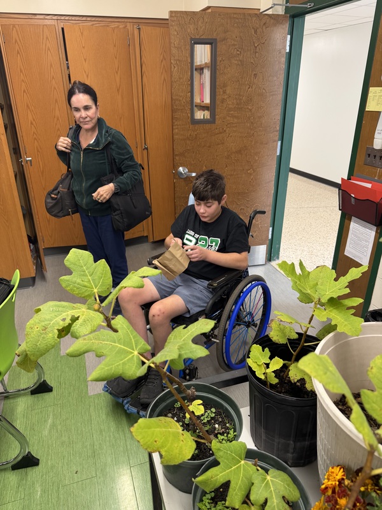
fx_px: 353
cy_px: 255
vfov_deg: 71.6
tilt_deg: -24.1
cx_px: 191
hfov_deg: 56.8
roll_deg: +0.6
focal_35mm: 24
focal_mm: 6.76
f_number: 1.78
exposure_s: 1/60
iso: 160
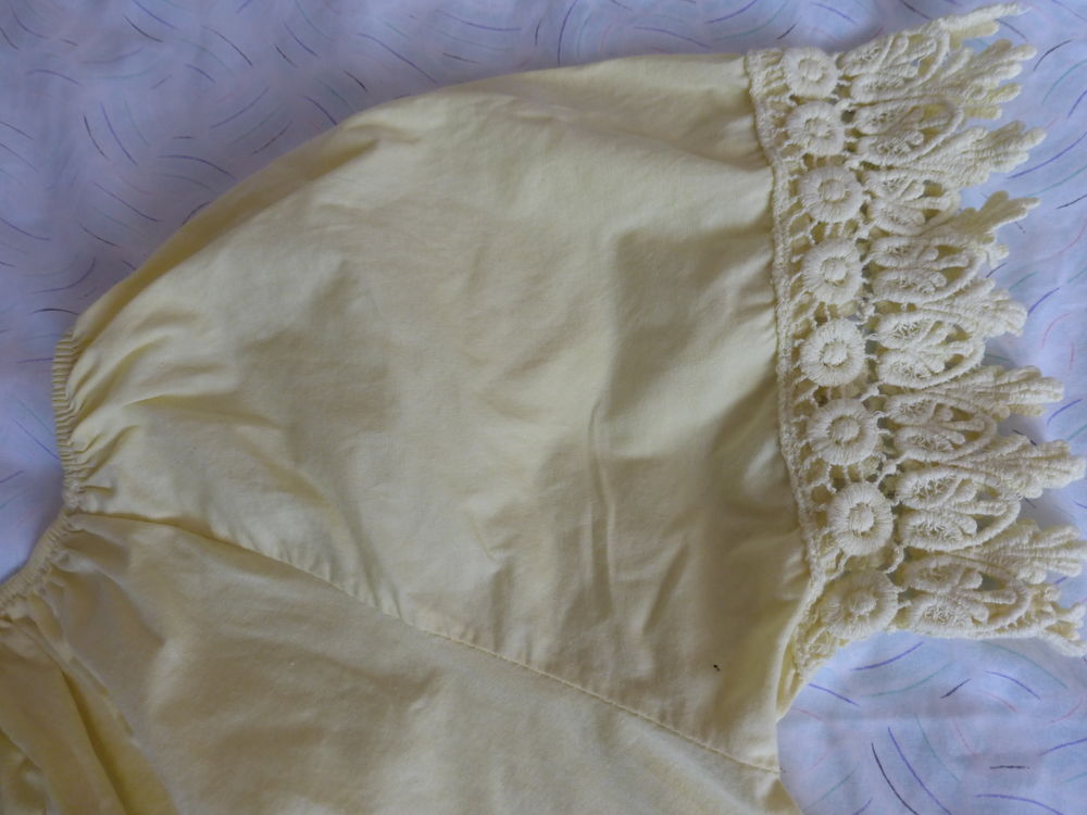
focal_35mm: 25
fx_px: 785
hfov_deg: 69.4
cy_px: 408
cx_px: 544
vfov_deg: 54.9
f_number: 3.3
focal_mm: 4.3
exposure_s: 1/60
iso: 160
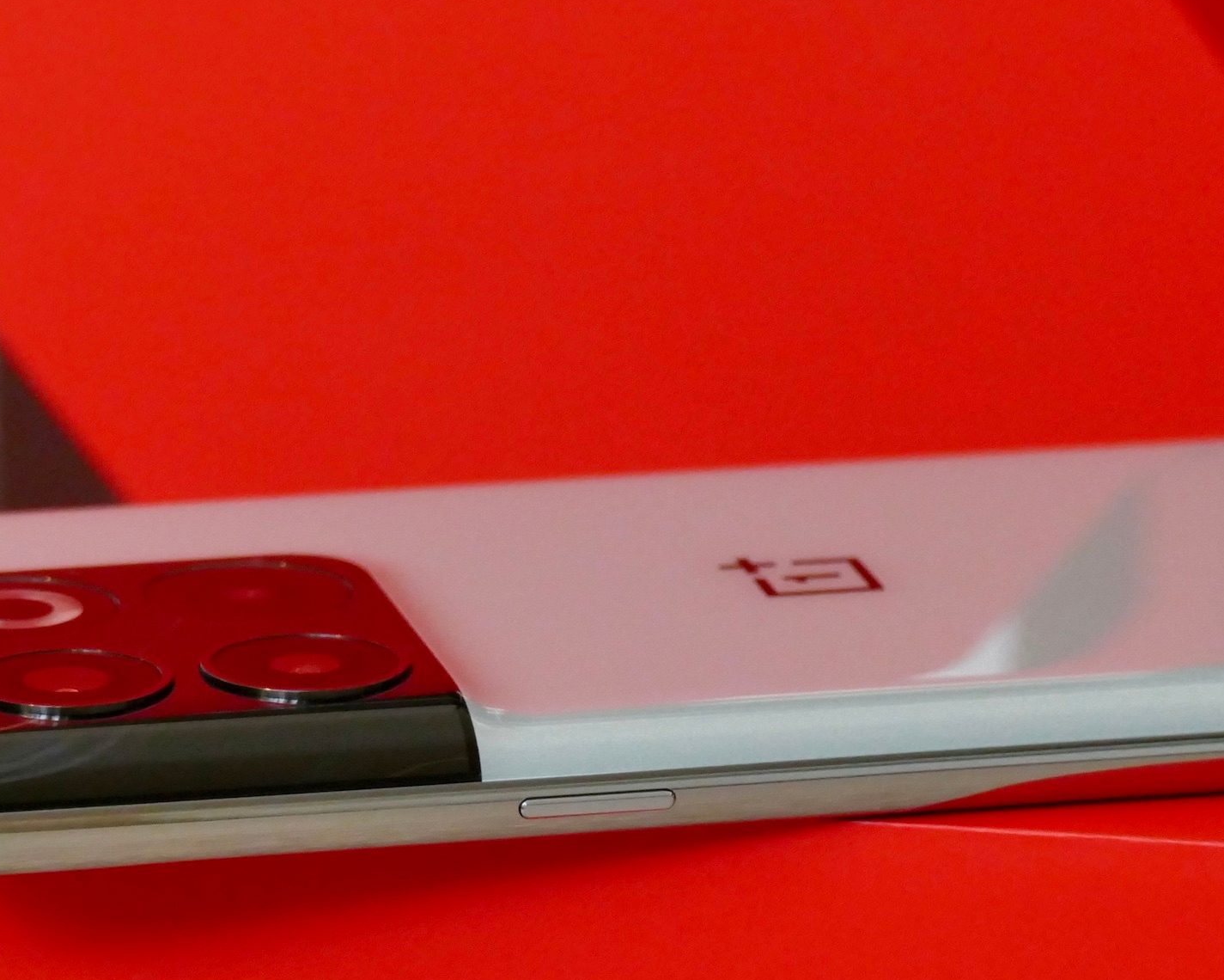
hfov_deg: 4.6
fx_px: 15106
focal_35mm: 417
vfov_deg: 3.7
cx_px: 794
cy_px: 799
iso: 1600
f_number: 4
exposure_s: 1/100
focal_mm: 76.94
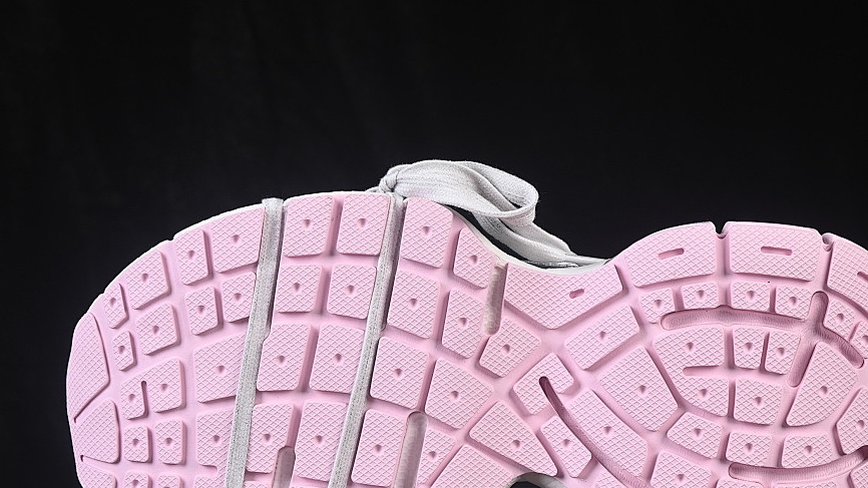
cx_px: 504
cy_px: 358
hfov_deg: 21.8
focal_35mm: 98
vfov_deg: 12.3
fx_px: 2255
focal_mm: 50
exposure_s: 1/80
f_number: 8
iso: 160
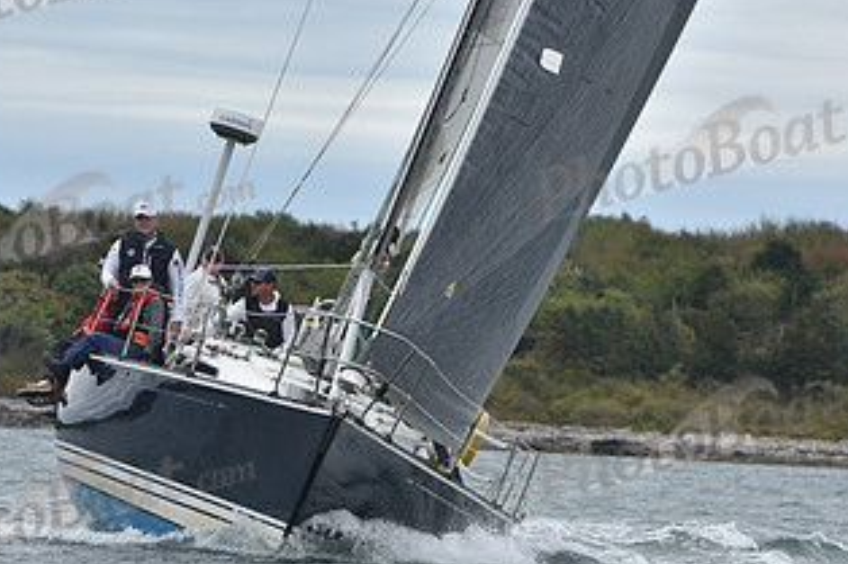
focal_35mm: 370
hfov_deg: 5.6
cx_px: 397
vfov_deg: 3.7
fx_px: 8711
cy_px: 331
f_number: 6.3
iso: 400
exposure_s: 1/1000
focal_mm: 200
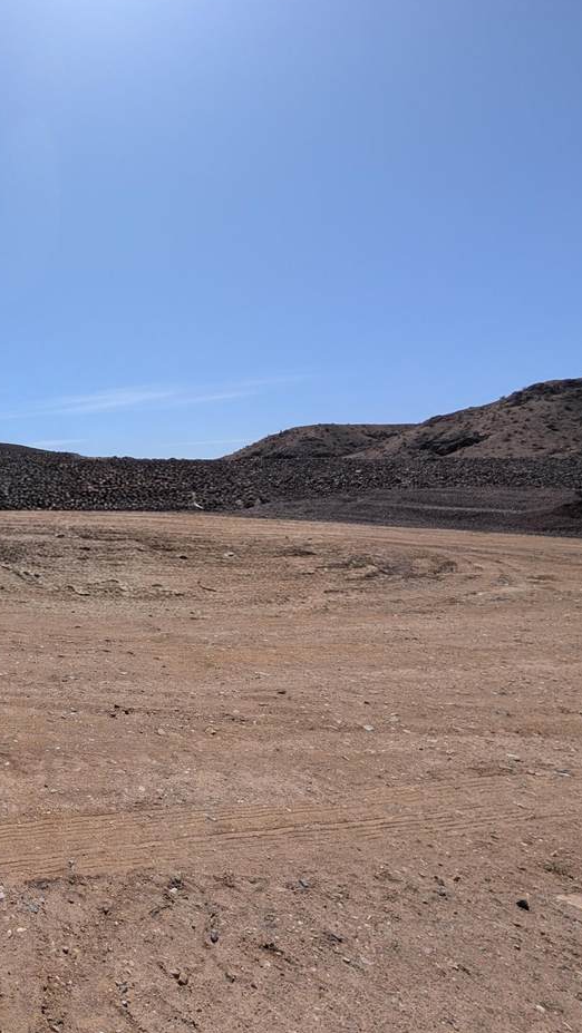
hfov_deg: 46.4
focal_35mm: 18
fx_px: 493
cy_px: 501
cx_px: -47
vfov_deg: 92.6
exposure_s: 1/4505
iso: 50
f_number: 1.7
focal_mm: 2.02
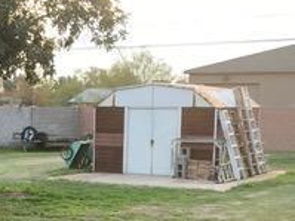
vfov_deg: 16.1
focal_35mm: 90
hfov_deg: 21.4
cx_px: 39
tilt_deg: -8.0
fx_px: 767
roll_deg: +0.1
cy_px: 221
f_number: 1.8
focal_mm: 3.99
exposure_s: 1/40
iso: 25
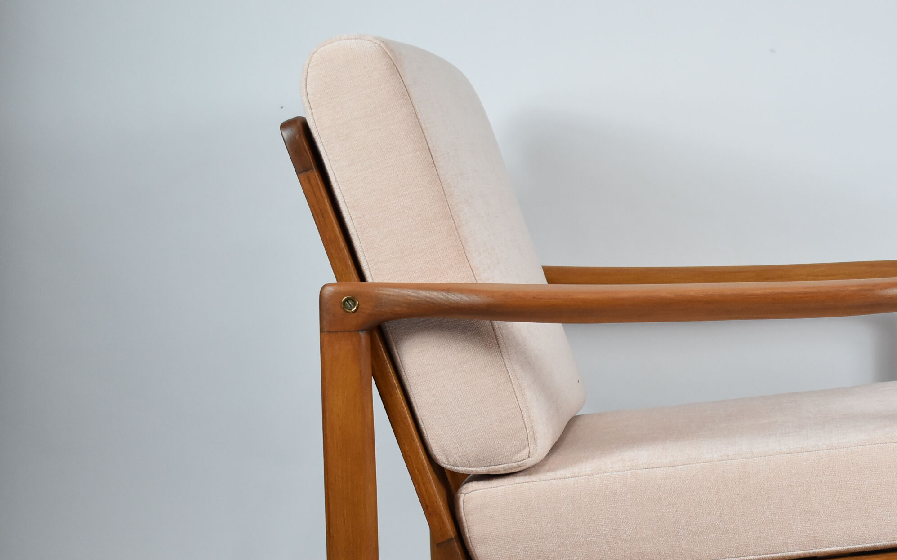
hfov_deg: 26.2
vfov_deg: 16.6
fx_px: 1907
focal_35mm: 78
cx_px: 666
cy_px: 414
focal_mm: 34
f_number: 4.5
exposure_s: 1/125
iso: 800
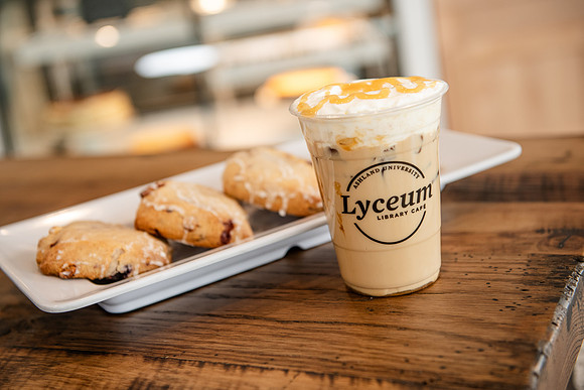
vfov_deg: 24.2
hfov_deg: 35.6
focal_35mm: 56
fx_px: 909
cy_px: 195
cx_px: 292
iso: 500
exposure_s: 1/200
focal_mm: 56
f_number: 3.5
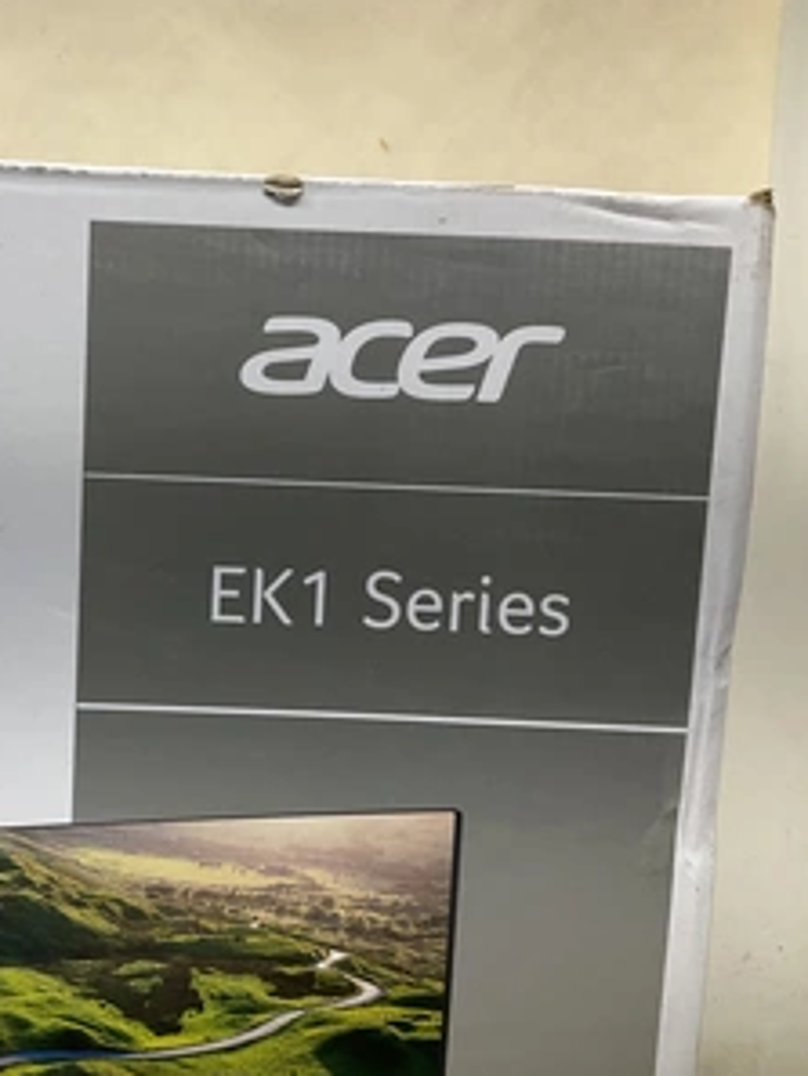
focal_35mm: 39
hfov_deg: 35.7
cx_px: 163
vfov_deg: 47.8
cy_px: 536
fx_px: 1213
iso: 40
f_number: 1.8
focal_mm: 3
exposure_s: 1/120
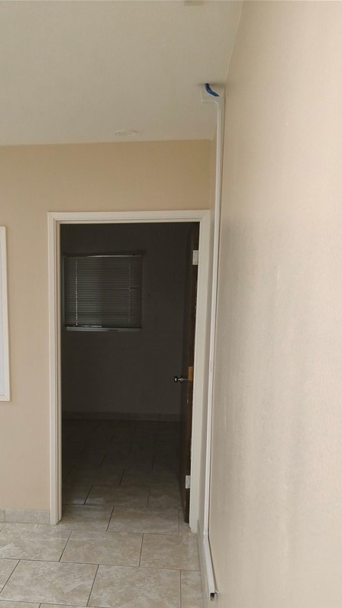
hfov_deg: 33.2
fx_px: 565
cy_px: 390
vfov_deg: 55.8
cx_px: 98
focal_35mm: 35
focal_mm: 3.08
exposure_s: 1/120
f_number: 2
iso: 320
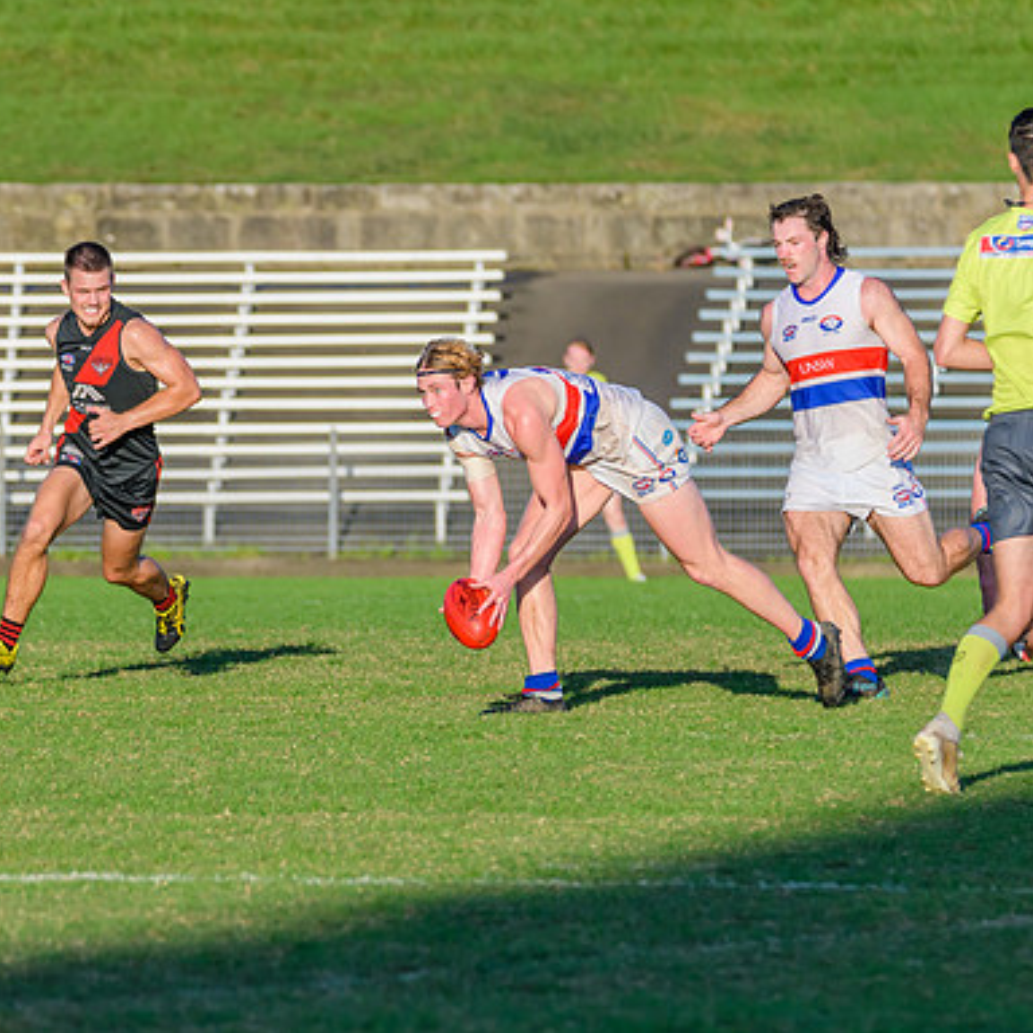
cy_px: 681
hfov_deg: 3.3
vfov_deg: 3.3
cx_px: 424
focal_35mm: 533
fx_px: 17995
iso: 800
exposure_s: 1/2000
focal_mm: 280
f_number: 6
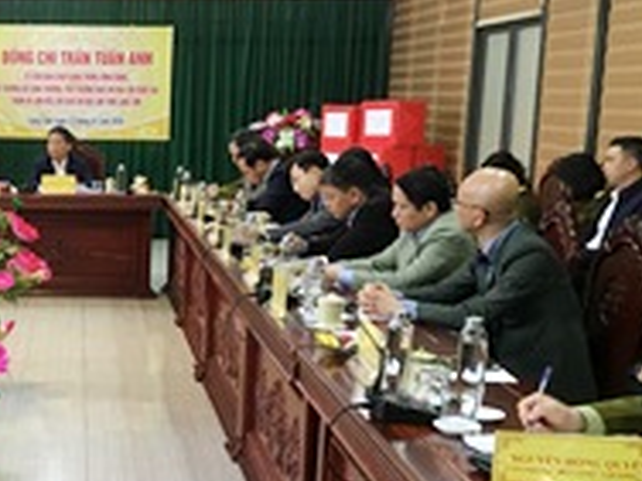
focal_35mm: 66
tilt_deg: -9.8
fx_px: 1224
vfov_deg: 22.1
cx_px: 26
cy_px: 348
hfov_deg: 27.9
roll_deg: -2.3
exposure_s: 1/33
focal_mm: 4.15
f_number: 2.2
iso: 160
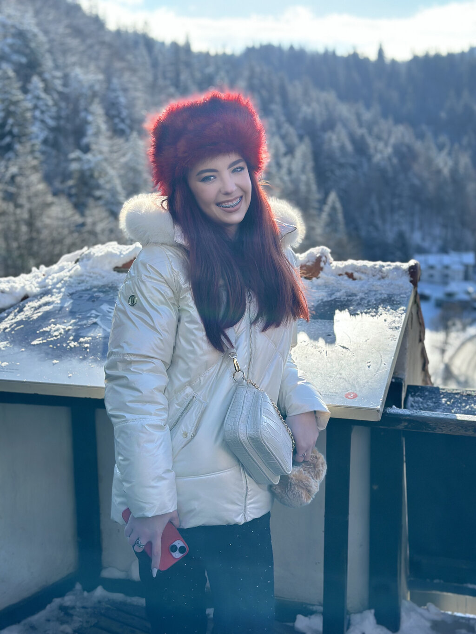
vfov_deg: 39.7
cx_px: 238
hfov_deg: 30.3
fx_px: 880
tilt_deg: -10.9
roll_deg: +1.1
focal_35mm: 48
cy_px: 317
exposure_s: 1/2667
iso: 100
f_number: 1.78
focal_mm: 6.86
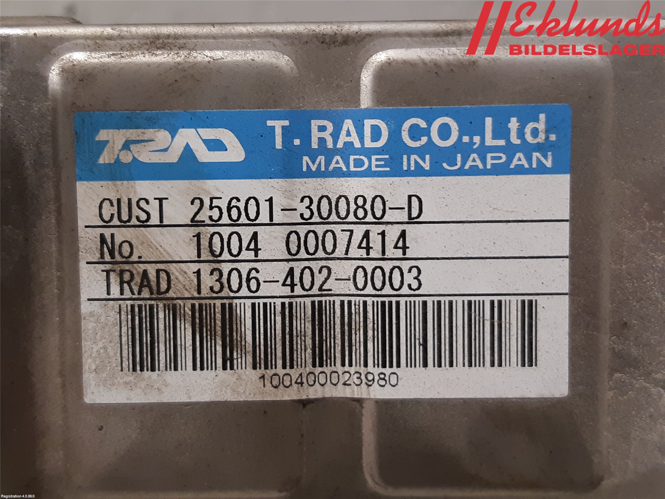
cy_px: 250
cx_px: 332
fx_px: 499
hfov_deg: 67.3
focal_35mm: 26
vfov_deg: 53.1
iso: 160
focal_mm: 3.93
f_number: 1.7
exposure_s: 1/50
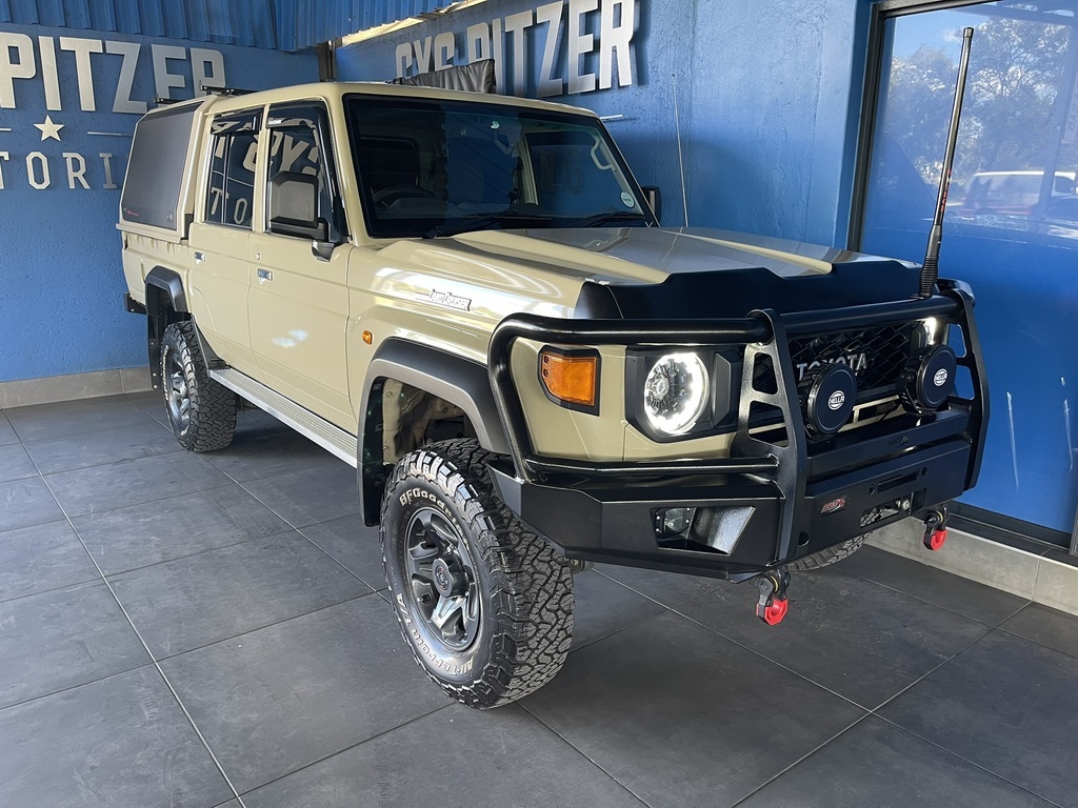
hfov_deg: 69.4
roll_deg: +0.4
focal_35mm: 25
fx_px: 779
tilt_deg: -15.5
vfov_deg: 54.9
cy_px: 404
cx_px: 539
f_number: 1.6
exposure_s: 1/89
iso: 125
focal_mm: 5.1
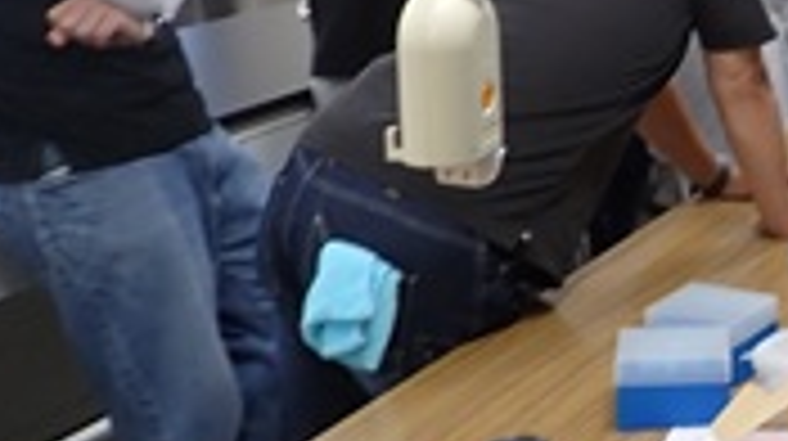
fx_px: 1628
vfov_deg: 15.4
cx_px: 1094
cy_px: 128
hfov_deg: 23.3
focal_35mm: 78
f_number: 2
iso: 160
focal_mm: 4.5
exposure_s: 1/60
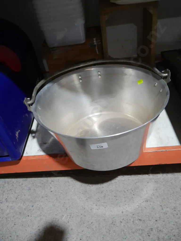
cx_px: 90
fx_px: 209
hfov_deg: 46.8
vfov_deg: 60.0
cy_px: 120
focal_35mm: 30
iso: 500
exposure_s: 1/60
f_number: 3.6
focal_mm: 15
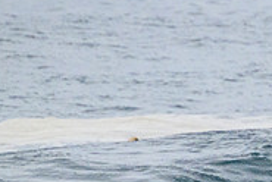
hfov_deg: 0.6
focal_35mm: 3446
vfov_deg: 0.4
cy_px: 144
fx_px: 26078
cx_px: 459
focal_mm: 800
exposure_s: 1/2000
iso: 2200
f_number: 11
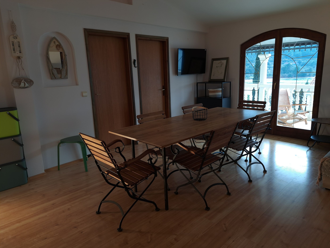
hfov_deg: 71.6
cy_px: 124
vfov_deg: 56.8
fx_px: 229
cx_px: 165
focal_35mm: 24
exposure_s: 1/100
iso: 80
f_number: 1.8
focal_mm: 5.23
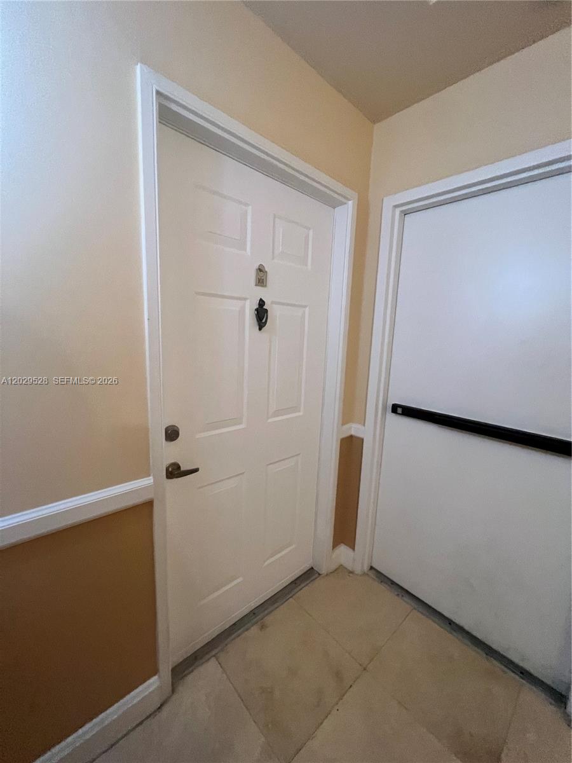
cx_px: 286
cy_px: 382
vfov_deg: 106.2
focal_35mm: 13
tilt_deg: -8.6
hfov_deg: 89.9
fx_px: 286
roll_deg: -2.6
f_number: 1.8
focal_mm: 1.57
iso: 500
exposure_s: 1/60
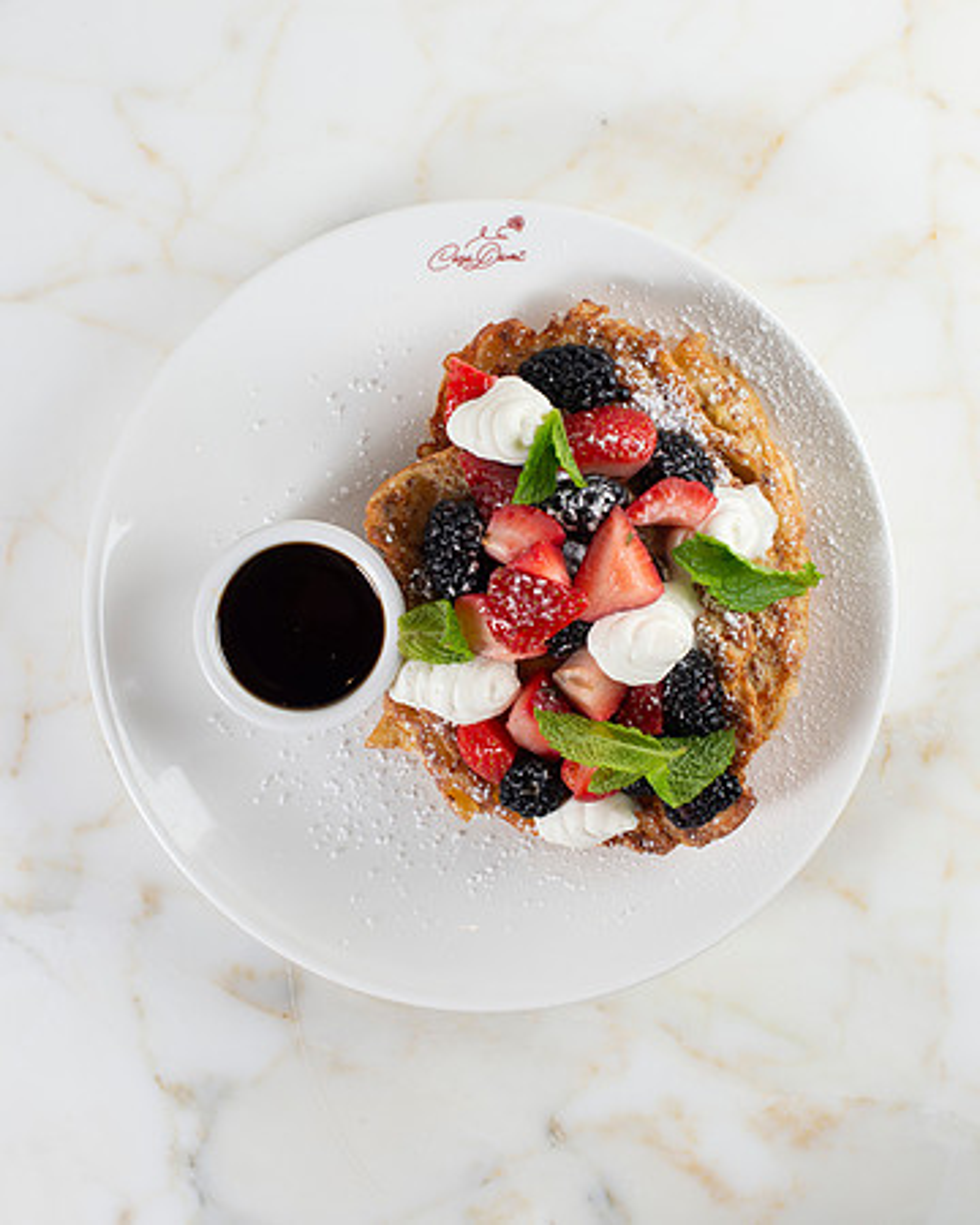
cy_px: 623
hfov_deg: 20.5
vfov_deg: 25.5
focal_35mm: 75
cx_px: 452
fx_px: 2709
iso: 200
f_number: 6.3
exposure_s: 1/250
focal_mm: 50
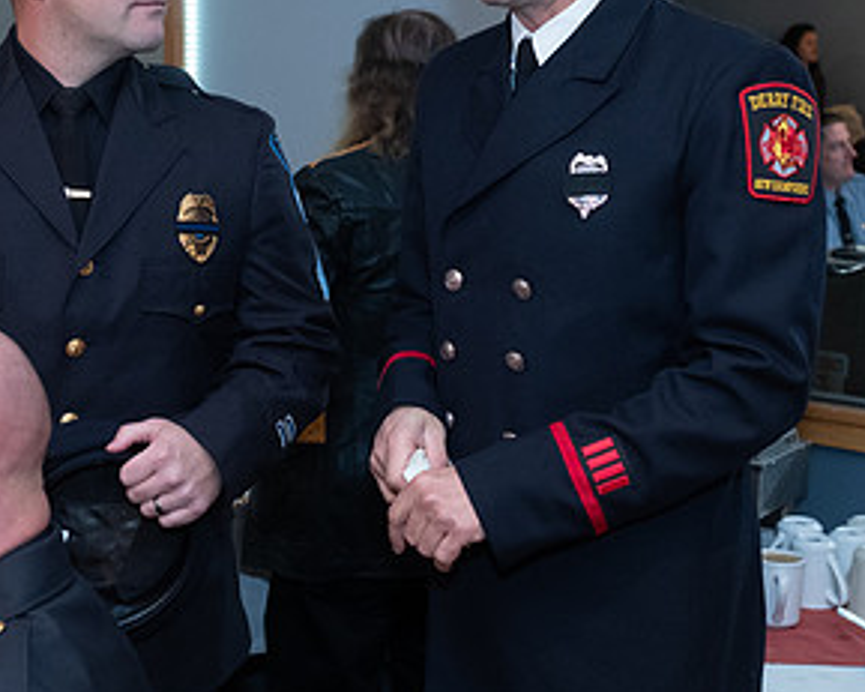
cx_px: 263
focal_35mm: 66
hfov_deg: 28.5
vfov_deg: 23.1
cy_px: 259
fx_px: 1689
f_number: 3.2
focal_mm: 23
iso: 1600
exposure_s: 1/125
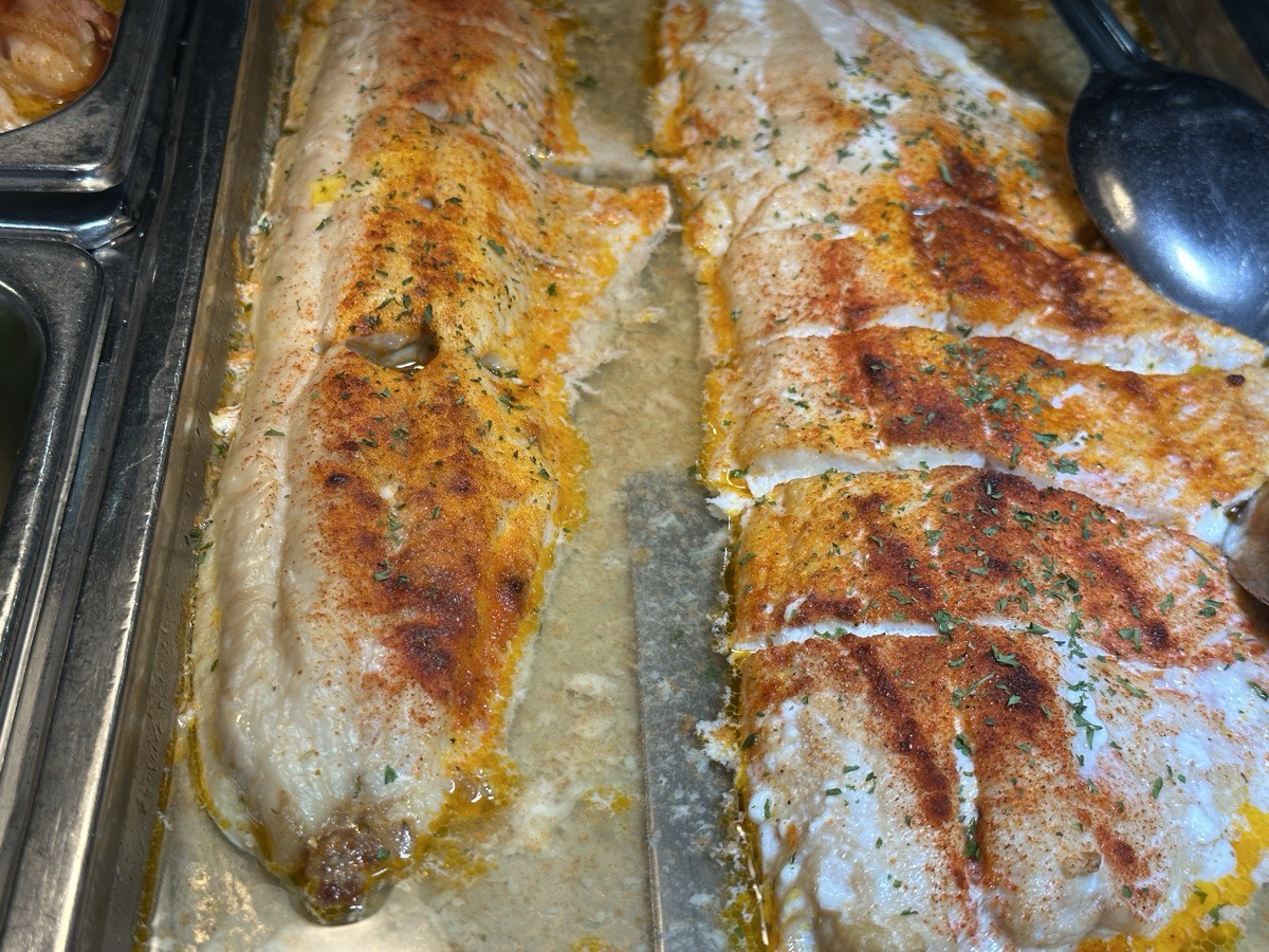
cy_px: 476
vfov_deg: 30.3
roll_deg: -7.4
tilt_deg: -42.0
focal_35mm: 48
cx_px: 634
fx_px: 1760
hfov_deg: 39.7
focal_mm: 6.86
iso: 64
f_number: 1.78
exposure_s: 1/631
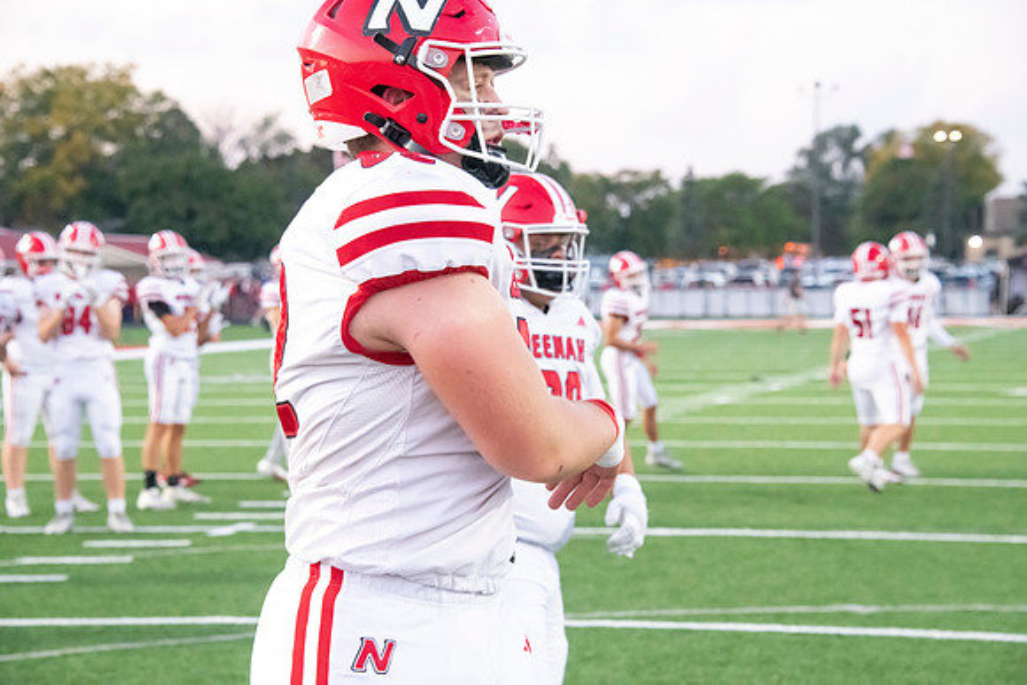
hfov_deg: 19.5
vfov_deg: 13.0
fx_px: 2996
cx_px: 514
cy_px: 342
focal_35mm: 105
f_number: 7.1
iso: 10000
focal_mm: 105
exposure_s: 1/500
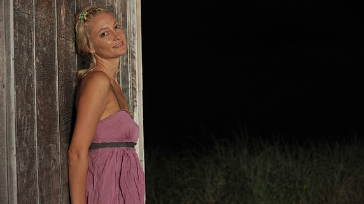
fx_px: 820
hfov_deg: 25.0
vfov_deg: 14.2
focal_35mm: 85
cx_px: 181
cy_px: 110
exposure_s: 1/80
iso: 400
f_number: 5
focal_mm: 80
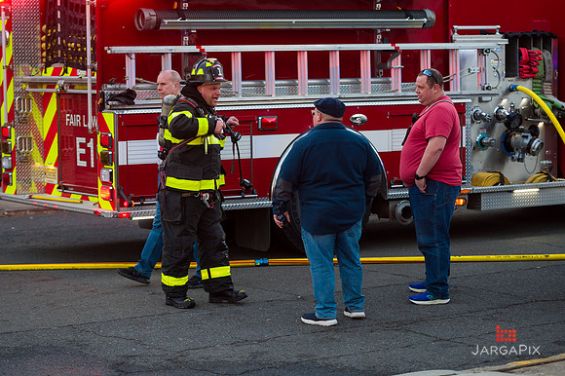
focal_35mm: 105
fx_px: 1647
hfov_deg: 19.5
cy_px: 188
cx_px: 282
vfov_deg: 13.0
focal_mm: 105
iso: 640
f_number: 3.2
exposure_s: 1/250
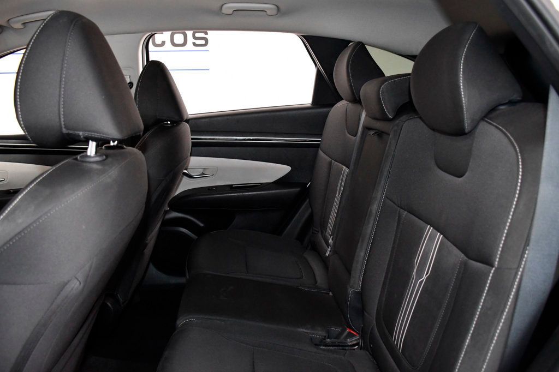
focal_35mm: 27
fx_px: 419
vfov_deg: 47.9
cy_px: 186
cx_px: 280
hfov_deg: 67.4
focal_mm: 18
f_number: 4.5
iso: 2500
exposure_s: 1/200
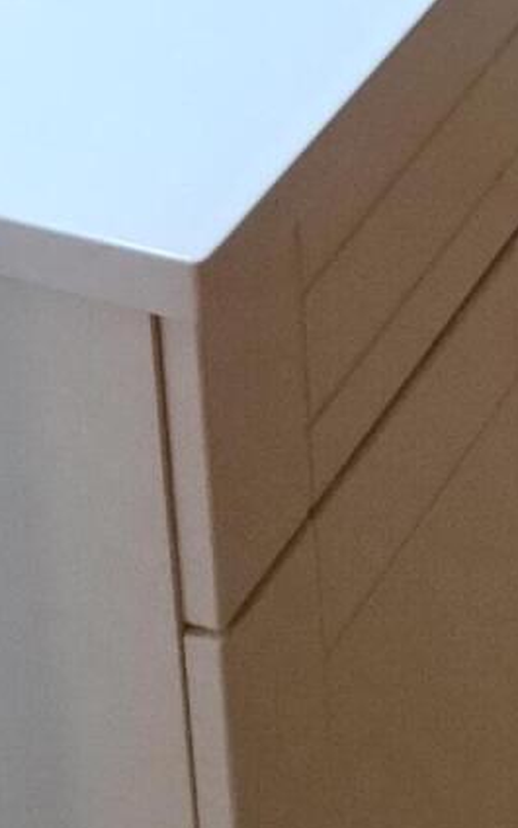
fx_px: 2823
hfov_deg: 10.1
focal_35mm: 125
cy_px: -676
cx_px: 835
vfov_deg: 14.6
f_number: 1.7
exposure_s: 1/120
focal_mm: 4.71
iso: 144
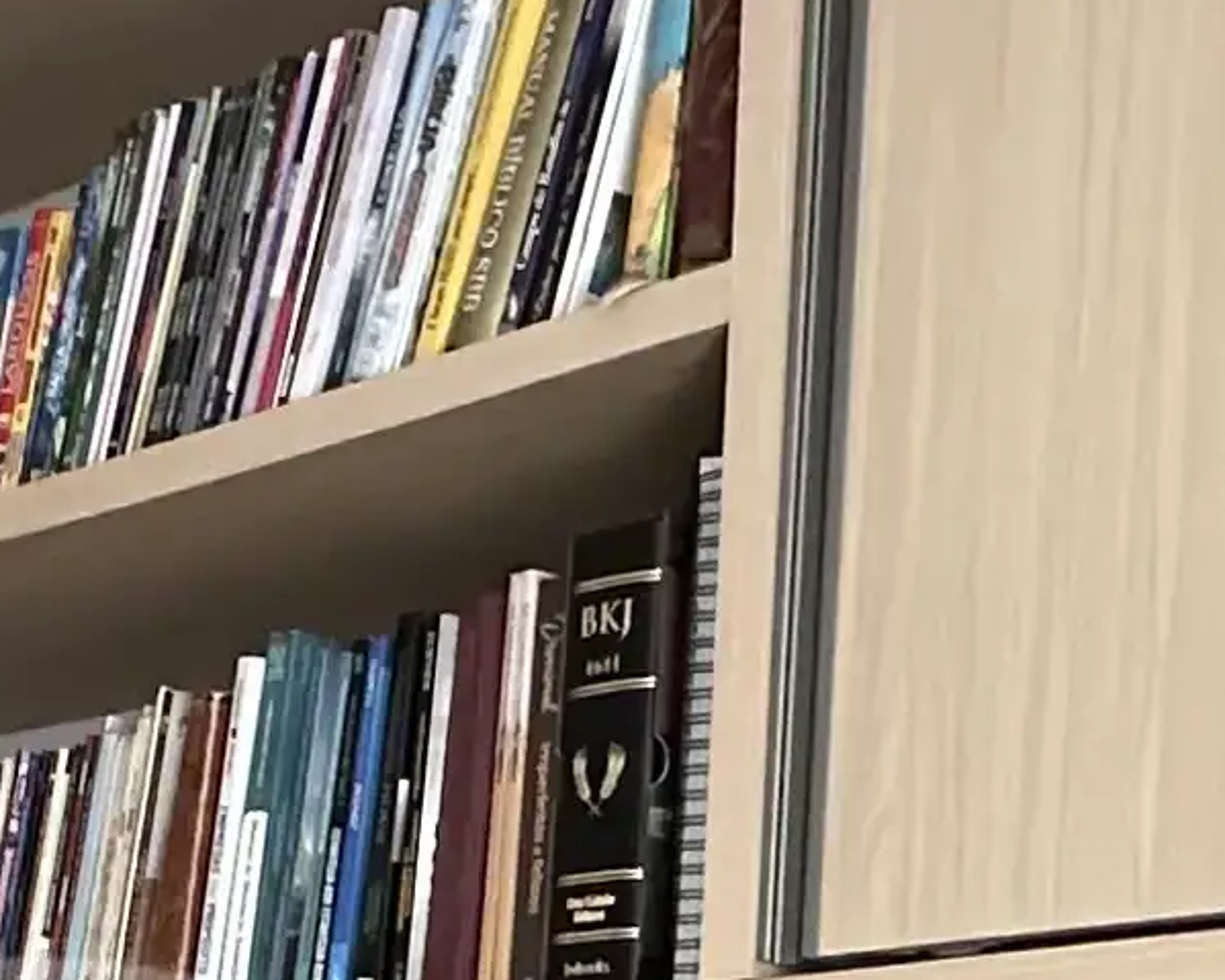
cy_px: 1764
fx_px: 3335
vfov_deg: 14.6
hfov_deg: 20.2
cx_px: 10
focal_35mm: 92
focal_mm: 2.22
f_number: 2.2
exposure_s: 1/79
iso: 400
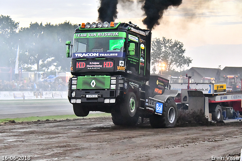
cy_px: 80
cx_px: 121
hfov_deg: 17.5
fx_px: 786
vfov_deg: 11.7
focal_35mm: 117
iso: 8000
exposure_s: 1/800
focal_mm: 78
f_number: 5.6
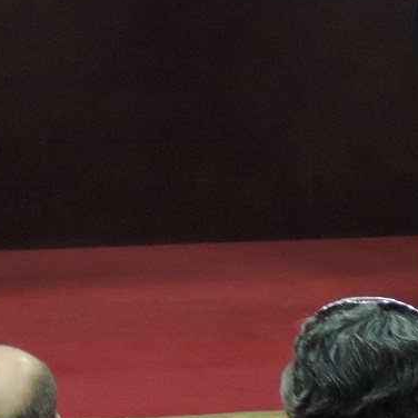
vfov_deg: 7.1
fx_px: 3306
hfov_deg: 7.2
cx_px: 517
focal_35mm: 242
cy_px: -185
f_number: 3.9
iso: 720
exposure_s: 1/15
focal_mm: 12.4
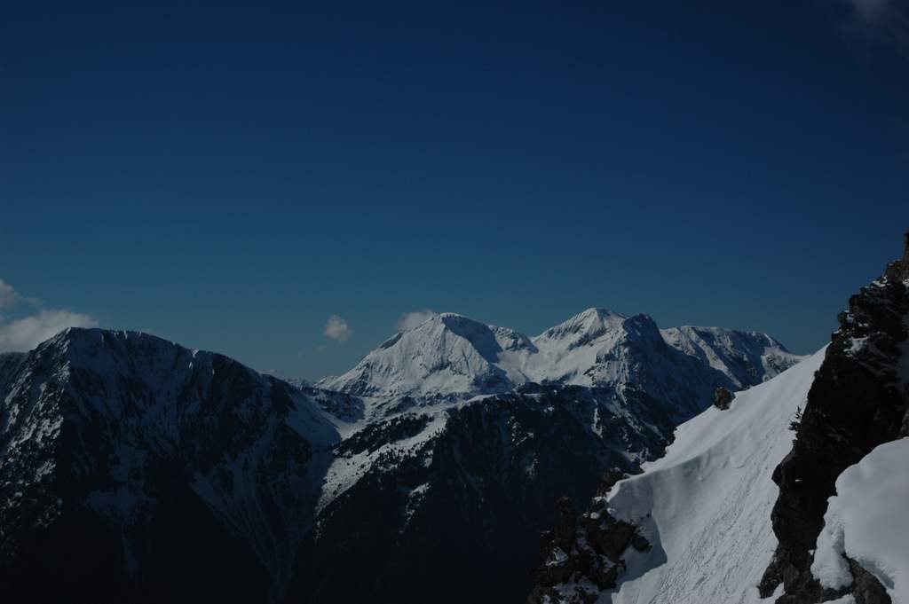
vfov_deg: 25.7
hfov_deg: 37.9
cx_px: 454
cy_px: 302
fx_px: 1325
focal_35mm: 52
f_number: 5.6
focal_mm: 35
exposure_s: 1/8000
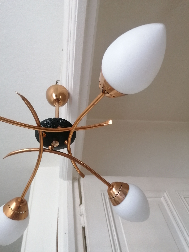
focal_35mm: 27
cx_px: 94
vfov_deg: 65.3
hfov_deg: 51.4
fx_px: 197
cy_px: 126
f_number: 1.8
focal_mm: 4.75
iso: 400
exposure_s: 1/25
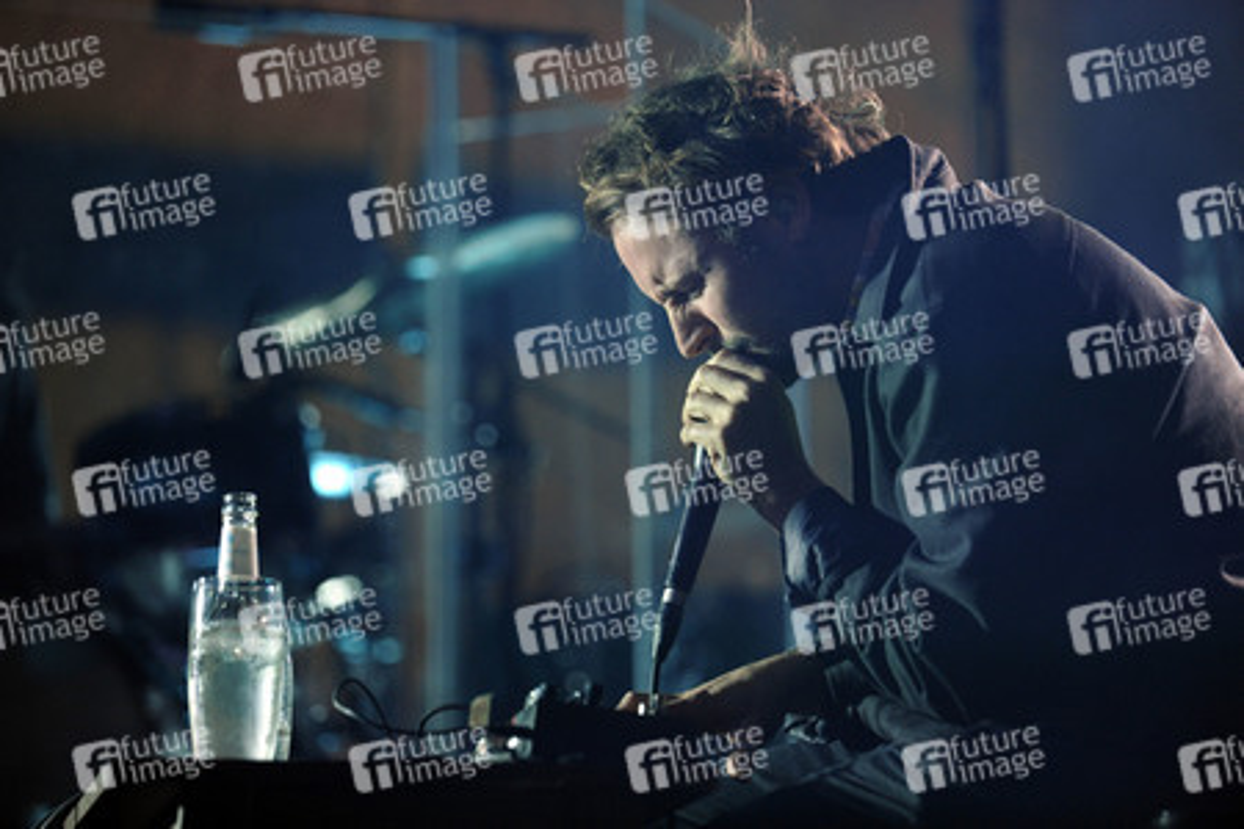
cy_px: 414
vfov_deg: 9.5
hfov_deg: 14.2
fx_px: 5010
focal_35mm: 145
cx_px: 622
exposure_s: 1/160
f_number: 2.8
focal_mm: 145
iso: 1600
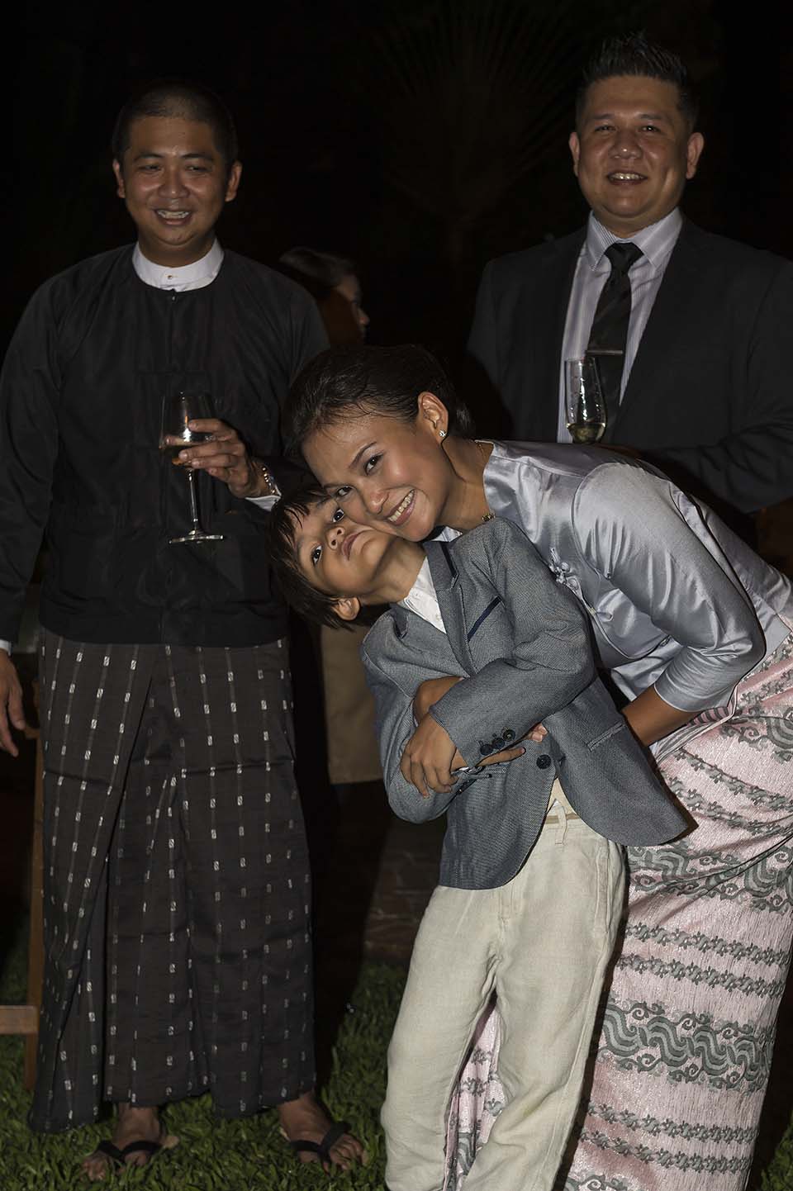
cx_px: 396
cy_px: 596
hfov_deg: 24.2
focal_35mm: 56
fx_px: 1852
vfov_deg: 35.7
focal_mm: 56
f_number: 5.6
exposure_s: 1/60
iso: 400
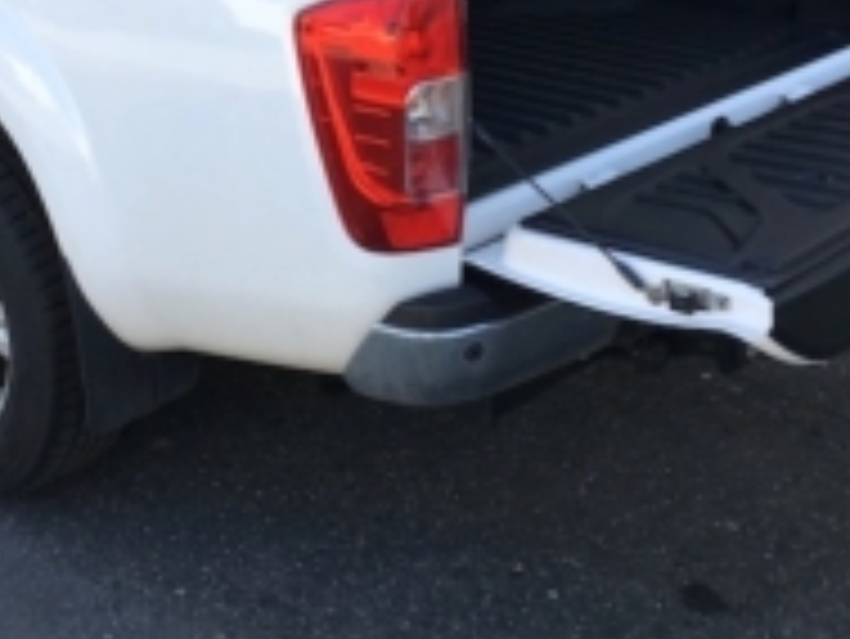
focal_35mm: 63
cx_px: 256
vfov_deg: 22.4
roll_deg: -2.5
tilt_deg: -12.4
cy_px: -4
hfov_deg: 30.4
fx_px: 1548
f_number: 2.2
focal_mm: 4.15
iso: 25
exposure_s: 1/381
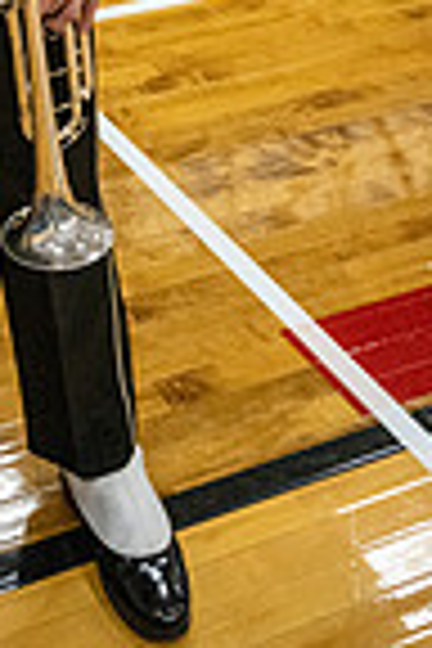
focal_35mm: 75
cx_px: -140
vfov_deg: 21.9
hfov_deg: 17.0
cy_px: -356
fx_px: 1350
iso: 8000
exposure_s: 1/800
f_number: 4
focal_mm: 24
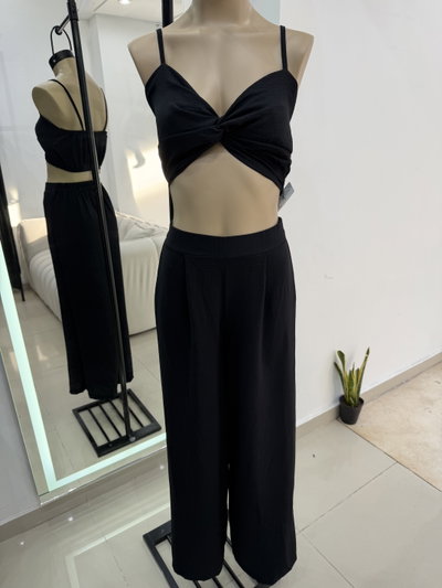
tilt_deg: -22.1
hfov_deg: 56.8
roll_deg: +0.6
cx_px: 221
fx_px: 408
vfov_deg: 71.6
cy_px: 294
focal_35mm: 24
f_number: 1.78
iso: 80
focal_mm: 6.76
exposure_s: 1/121
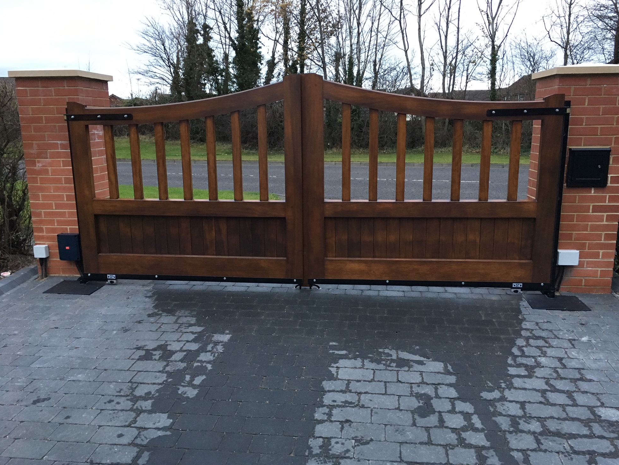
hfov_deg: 60.0
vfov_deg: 46.8
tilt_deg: -13.2
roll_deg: -0.2
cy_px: 240
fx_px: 536
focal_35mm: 30
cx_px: 319
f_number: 2.2
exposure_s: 1/33
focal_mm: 4.15
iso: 160
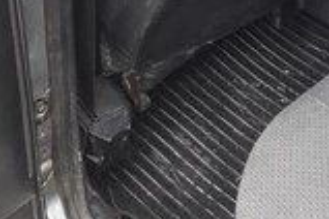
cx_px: 286
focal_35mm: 91
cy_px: -273
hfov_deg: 21.9
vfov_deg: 12.5
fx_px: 832
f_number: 1.9
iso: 64
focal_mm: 3.7
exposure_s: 1/33
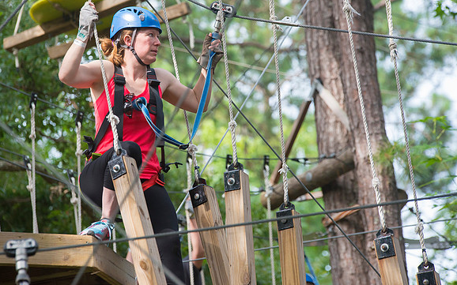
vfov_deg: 5.6
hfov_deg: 8.9
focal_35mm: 235
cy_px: 118
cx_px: 195
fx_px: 2926
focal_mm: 200
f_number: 5
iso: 1250
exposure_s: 1/1250
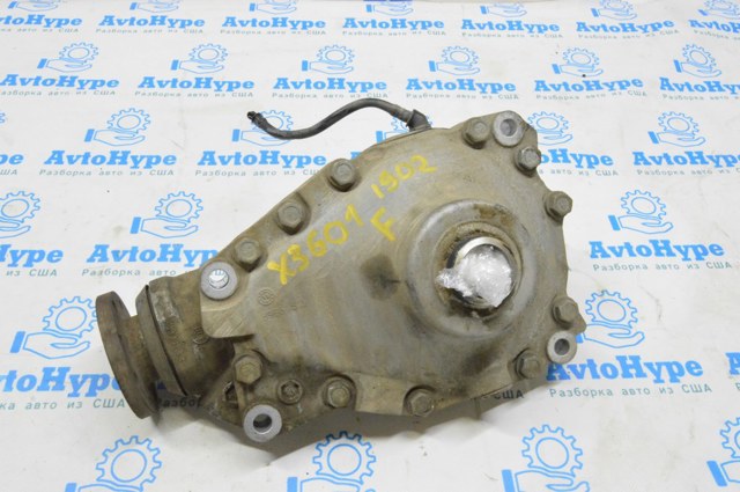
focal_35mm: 33
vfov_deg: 39.9
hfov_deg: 57.3
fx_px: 677
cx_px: 370
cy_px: 246
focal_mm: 22
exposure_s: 1/15
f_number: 20
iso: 6400
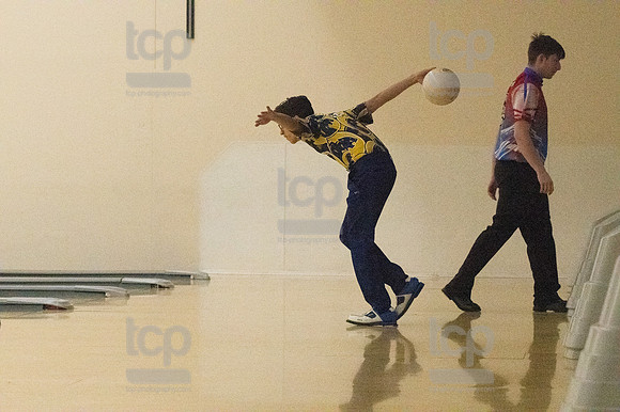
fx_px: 2065
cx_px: 310
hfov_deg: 17.1
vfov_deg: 11.4
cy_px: 206
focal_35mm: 120
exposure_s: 1/1250
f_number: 4.5
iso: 10000
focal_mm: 80
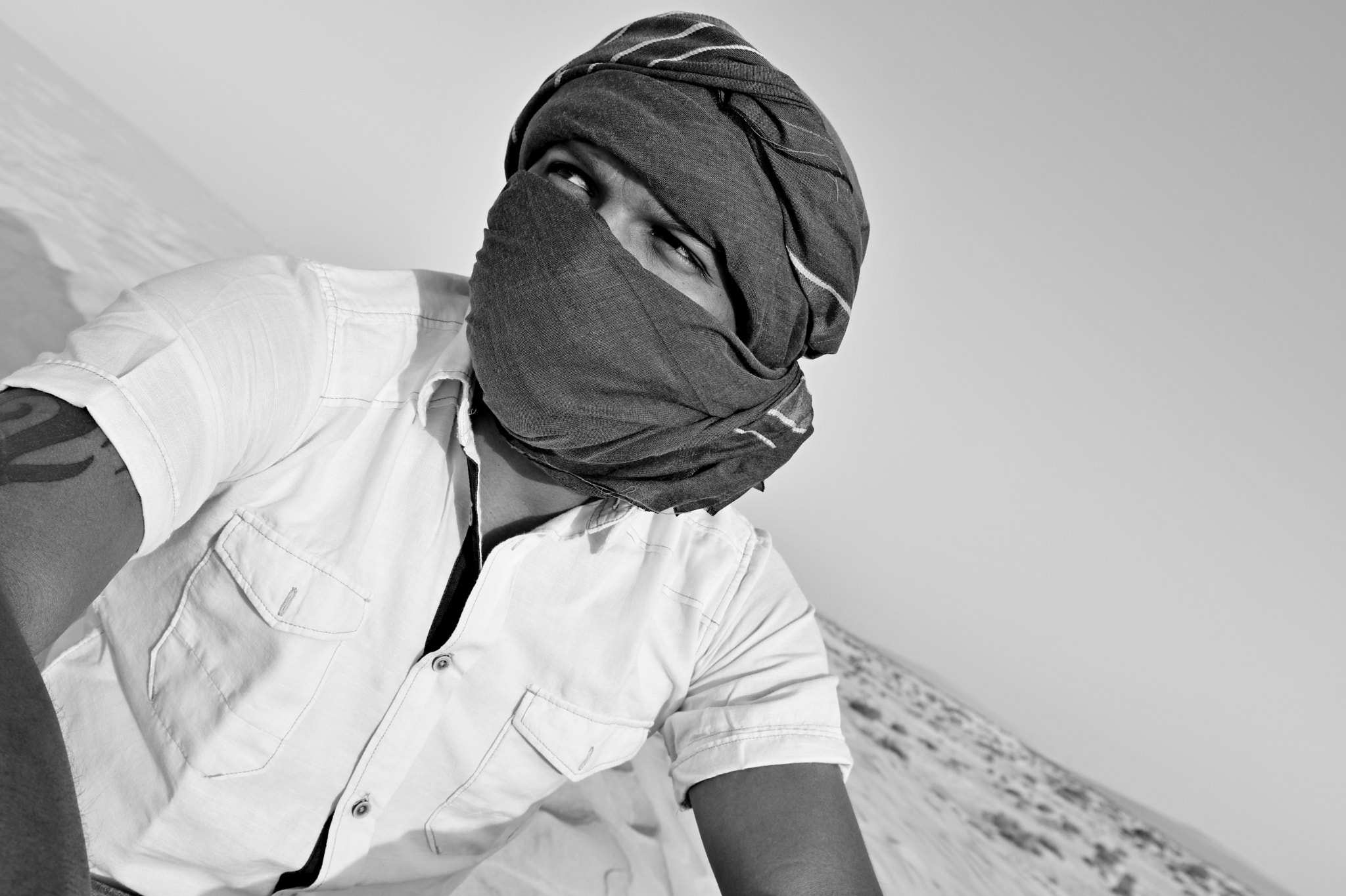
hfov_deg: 53.1
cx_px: 673
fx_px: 1346
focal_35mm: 36
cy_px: 448
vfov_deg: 36.9
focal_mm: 24
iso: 100
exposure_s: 1/250
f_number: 8
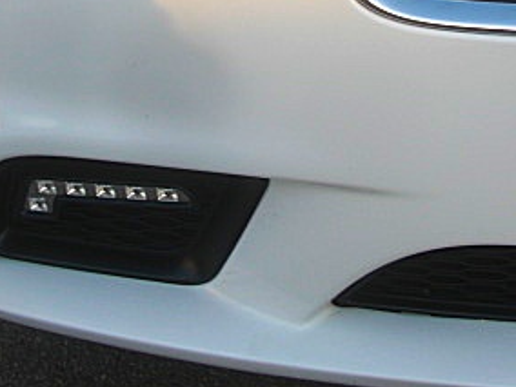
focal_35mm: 81
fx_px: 1207
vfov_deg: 17.7
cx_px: 343
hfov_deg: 24.0
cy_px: -16
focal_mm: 6.3
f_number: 2.8
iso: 50
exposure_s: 1/160
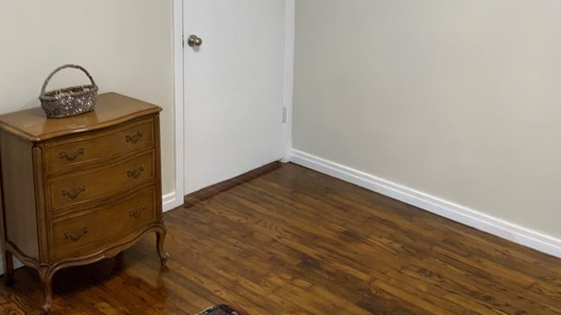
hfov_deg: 45.3
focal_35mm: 45
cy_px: 44
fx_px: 669
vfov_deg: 25.8
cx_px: 328
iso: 100
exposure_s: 1/60
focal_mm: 3
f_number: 1.8
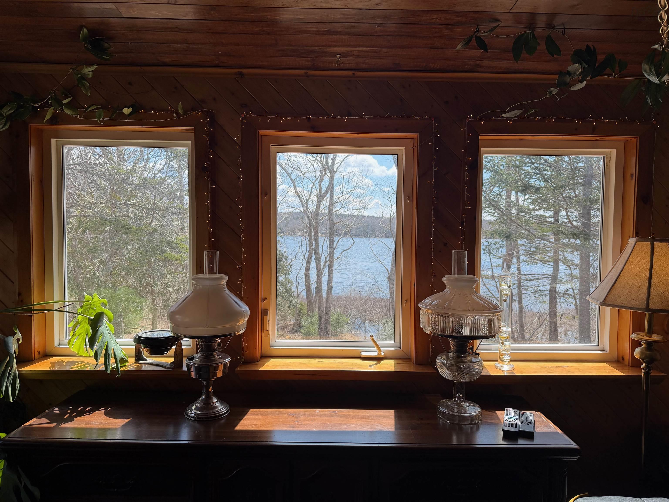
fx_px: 464
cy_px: 251
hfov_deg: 71.6
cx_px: 334
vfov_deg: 56.8
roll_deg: -0.6
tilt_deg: -2.5
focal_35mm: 24
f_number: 1.78
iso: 100
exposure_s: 1/1292
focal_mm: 6.76
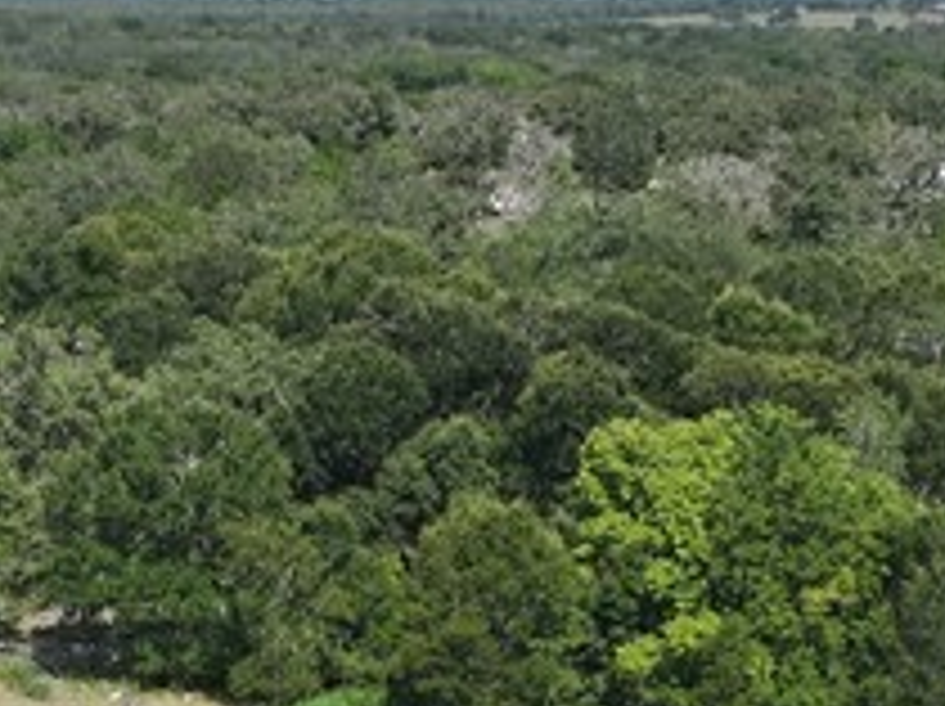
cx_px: 68
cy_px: 1108
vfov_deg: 12.0
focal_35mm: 117
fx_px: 3190
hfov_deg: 16.6
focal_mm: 12.29
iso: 100
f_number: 2.8
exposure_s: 1/200
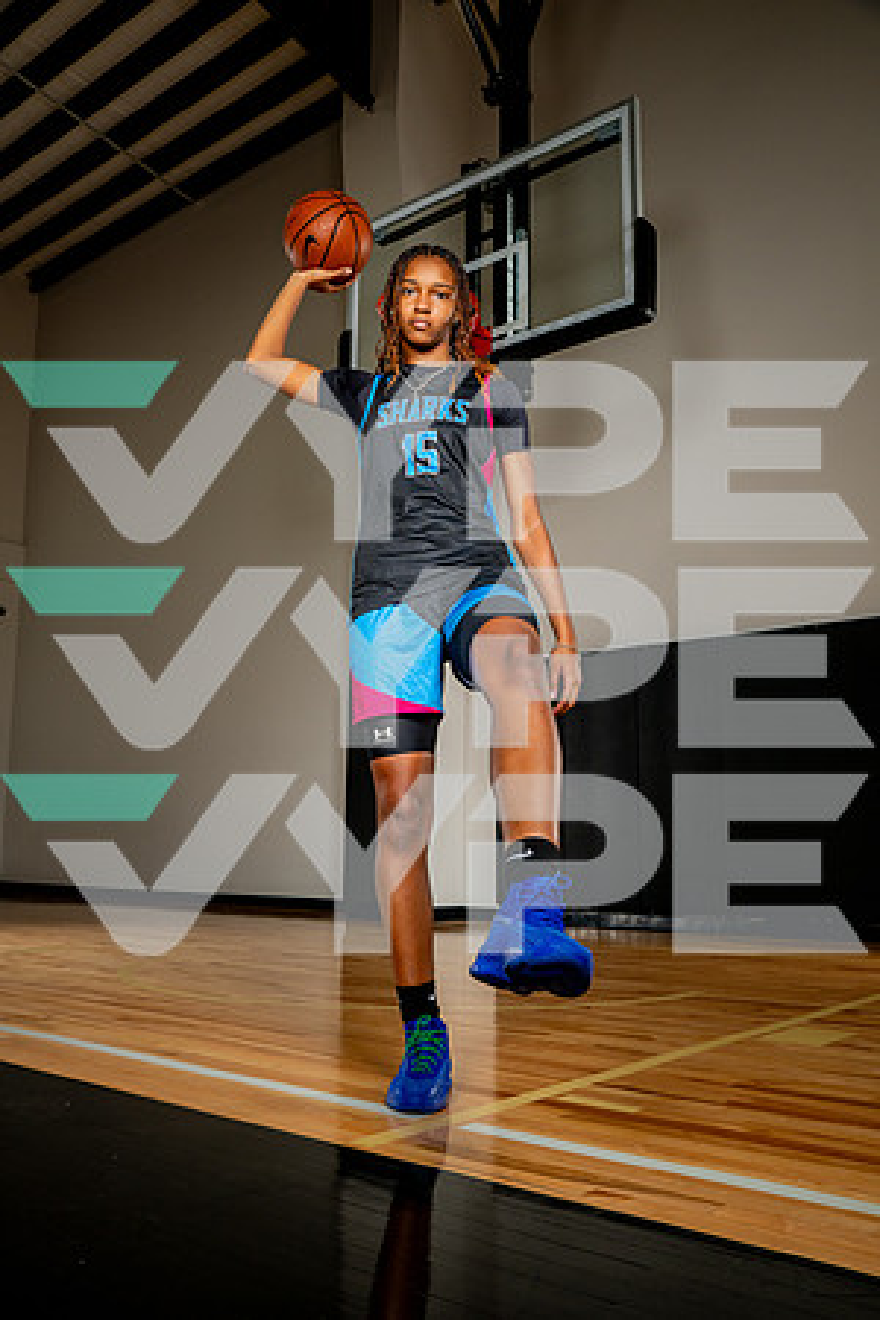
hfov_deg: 41.1
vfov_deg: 58.7
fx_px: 1173
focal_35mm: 32
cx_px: 440
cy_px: 660
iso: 250
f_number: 8
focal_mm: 32
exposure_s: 1/500
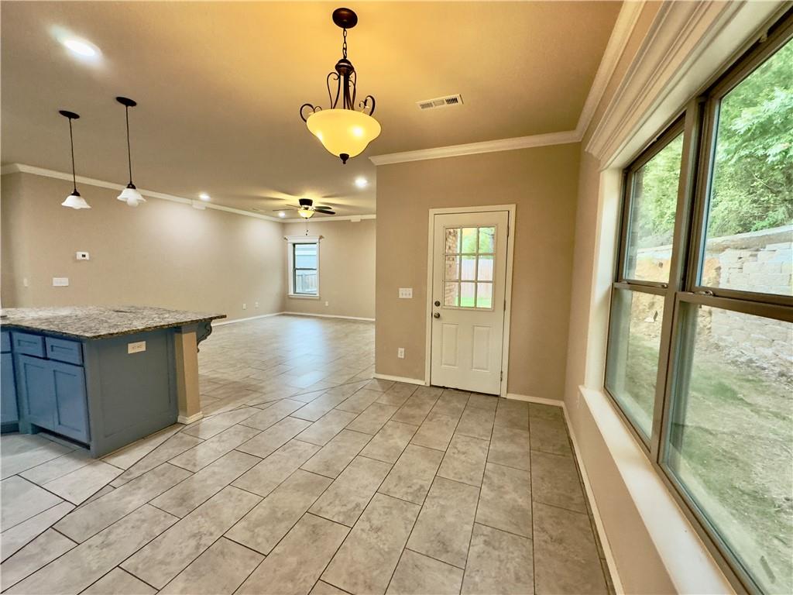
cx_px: 396
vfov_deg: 85.7
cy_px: 298
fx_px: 321
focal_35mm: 14
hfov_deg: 102.1
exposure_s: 1/120
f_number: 2.2
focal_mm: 2.22
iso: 250
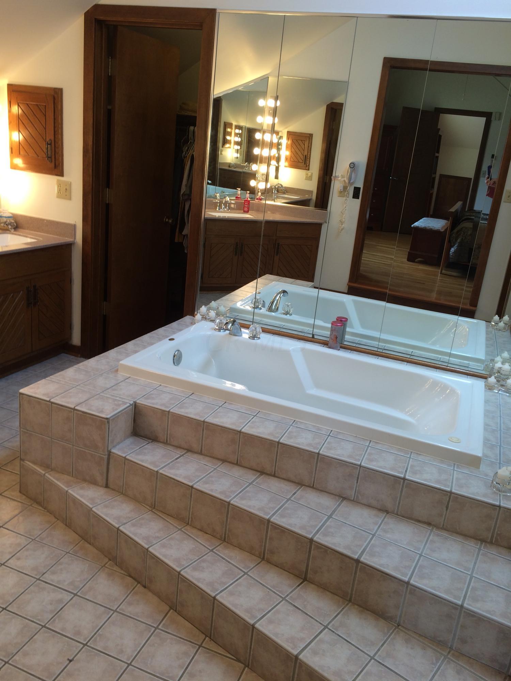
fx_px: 571
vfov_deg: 61.7
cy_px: 340
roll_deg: -4.4
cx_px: 256
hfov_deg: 48.2
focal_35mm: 29
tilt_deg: -17.2
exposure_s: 1/60
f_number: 2.2
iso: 32
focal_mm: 4.15
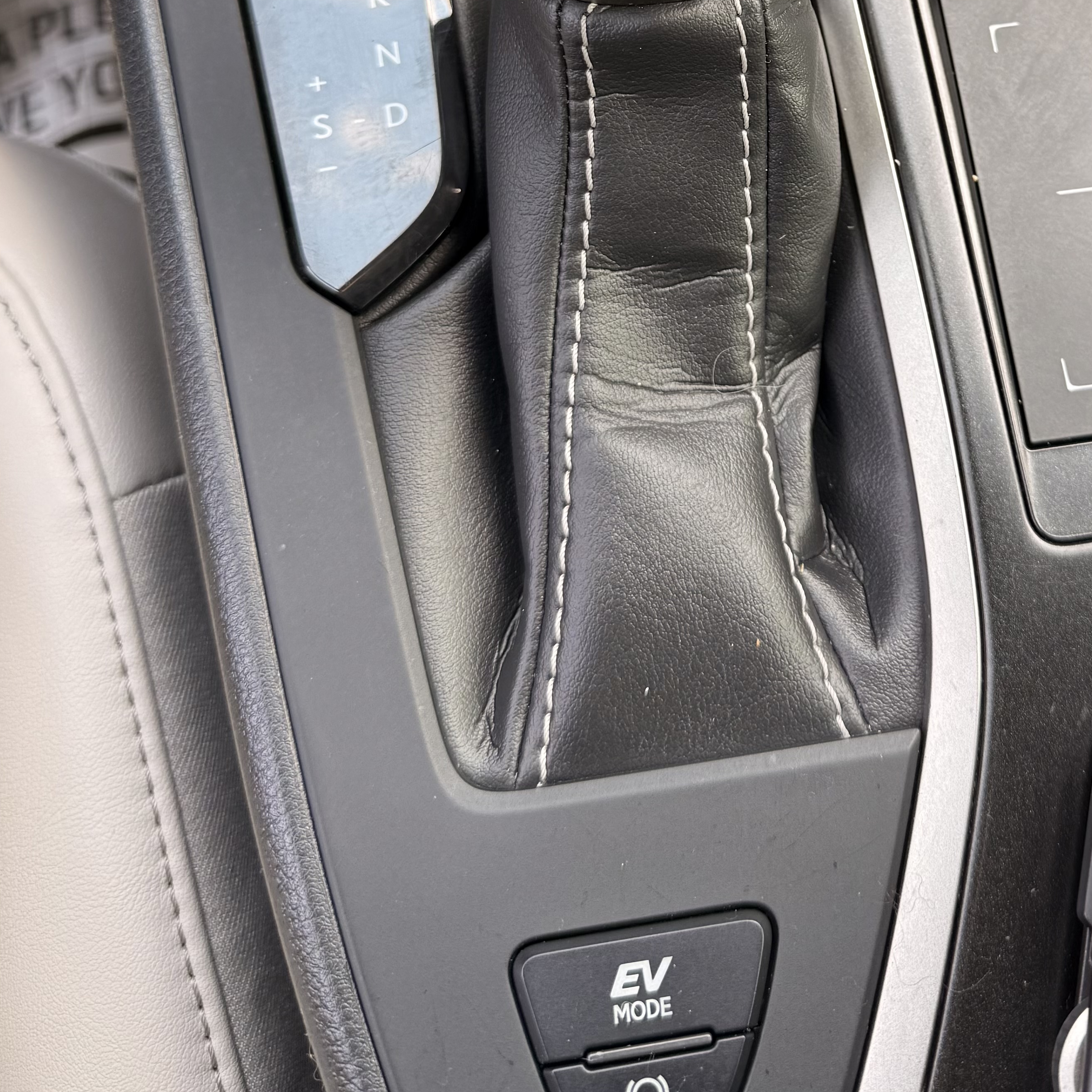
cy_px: 57
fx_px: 1642
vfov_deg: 34.2
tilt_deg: -70.6
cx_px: 849
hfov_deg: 35.8
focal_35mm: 46
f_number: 1.78
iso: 80
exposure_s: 1/172
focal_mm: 6.76
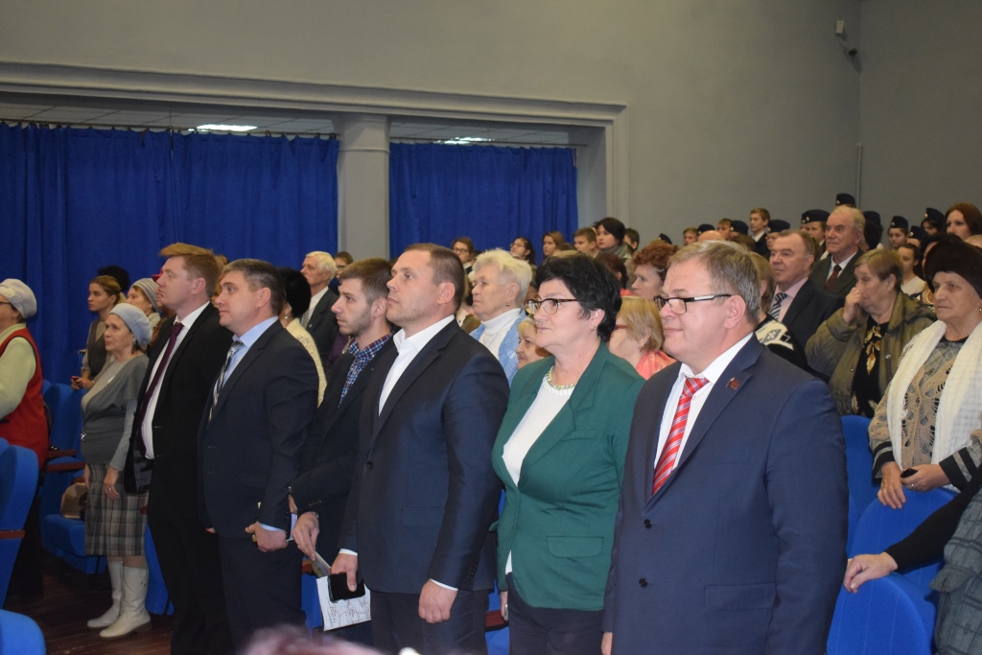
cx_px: 491
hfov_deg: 38.9
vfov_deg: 26.5
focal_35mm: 51
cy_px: 328
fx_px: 1391
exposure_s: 1/60
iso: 3200
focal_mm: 34
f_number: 4.5
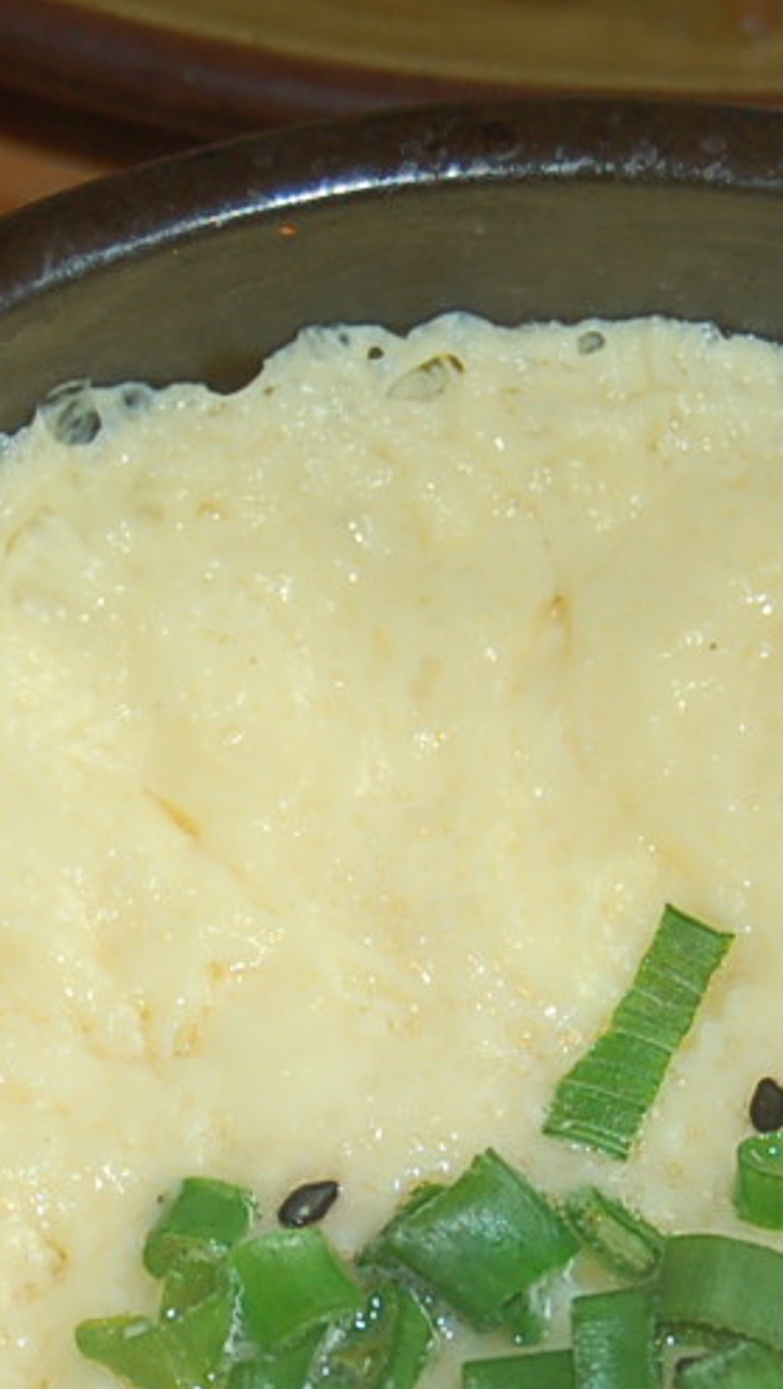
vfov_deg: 10.0
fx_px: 7908
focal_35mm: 215
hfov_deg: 5.7
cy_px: 1005
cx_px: 511
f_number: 5.3
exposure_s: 1/60
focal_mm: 45
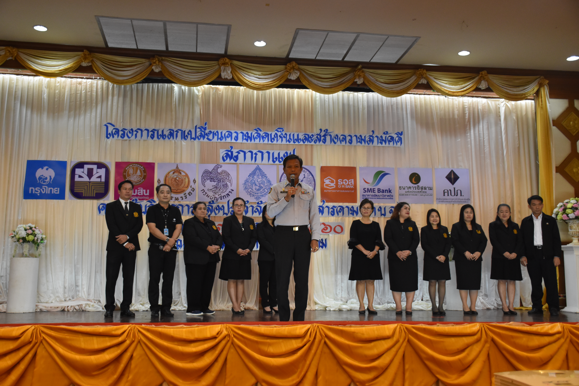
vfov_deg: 36.9
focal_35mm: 36
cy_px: 193
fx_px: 579
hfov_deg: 53.1
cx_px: 290
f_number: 3.8
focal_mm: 24
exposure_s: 1/60
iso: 1600
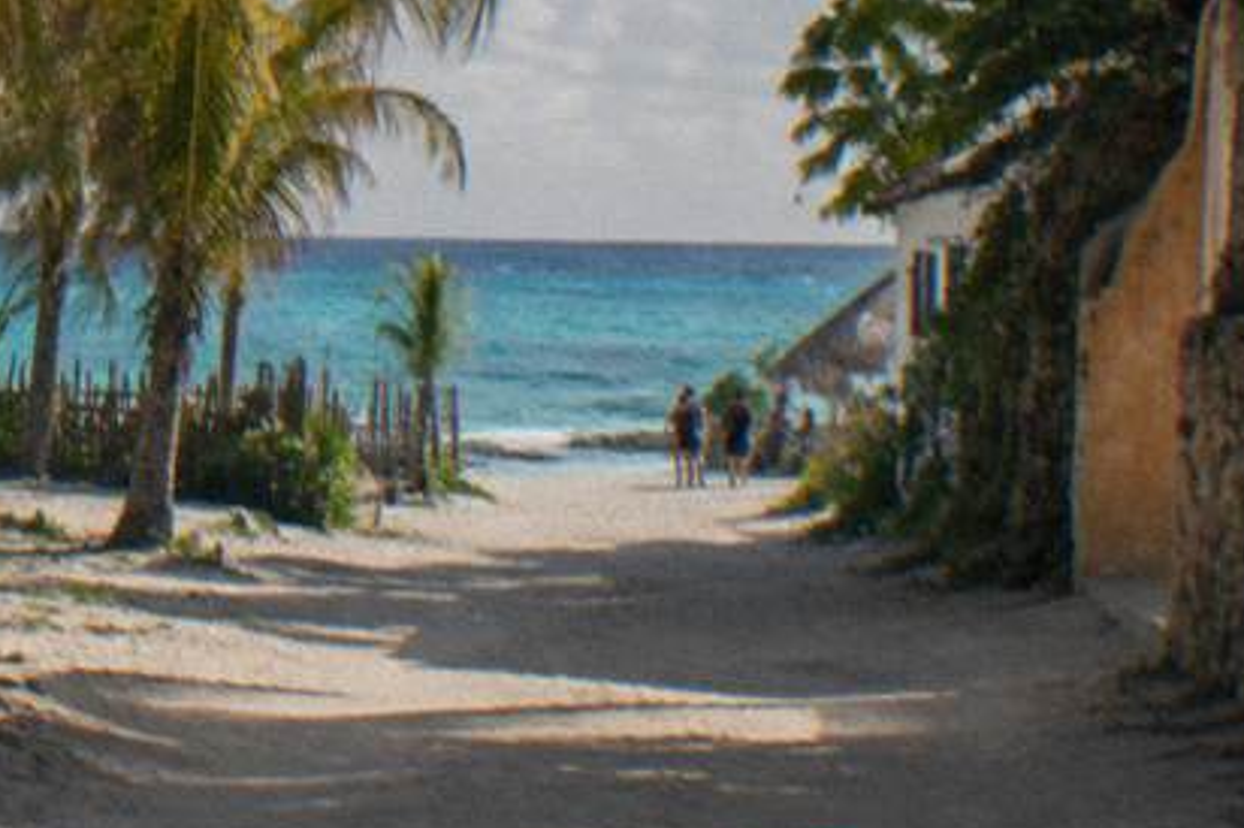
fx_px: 2935
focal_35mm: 85
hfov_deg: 22.3
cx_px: -193
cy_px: 278
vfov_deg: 16.0
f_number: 7.1
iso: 640
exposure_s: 1/400
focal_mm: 35
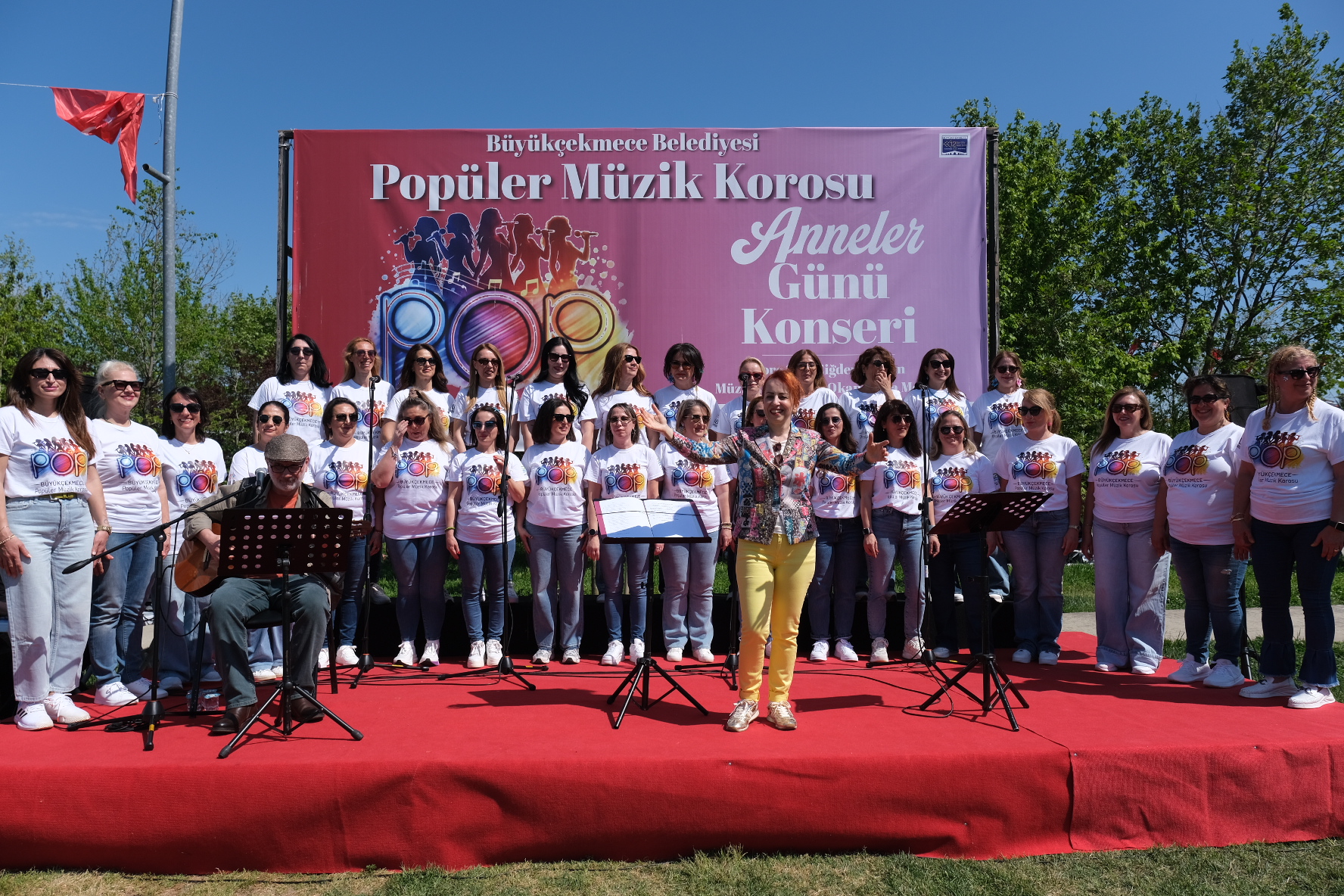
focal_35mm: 24
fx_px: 896
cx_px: 672
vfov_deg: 53.1
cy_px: 448
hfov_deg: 73.7
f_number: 4.5
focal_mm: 16
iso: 160
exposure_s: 1/1500
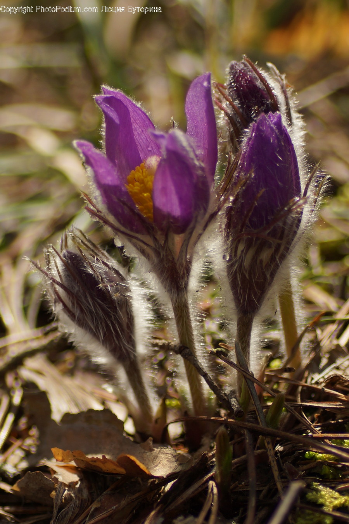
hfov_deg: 5.1
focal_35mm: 270
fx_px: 3932
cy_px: 262
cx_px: 174
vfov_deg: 7.6
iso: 100
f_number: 2.8
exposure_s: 1/800
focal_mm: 90
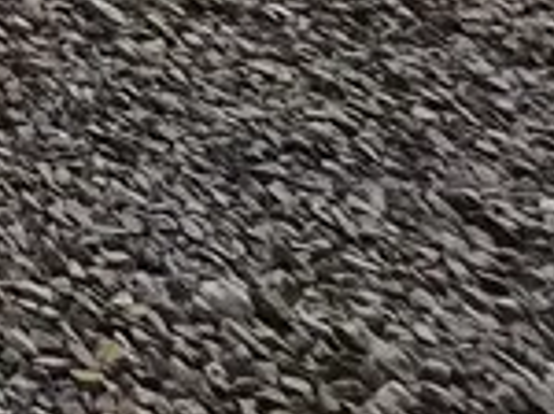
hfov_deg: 11.4
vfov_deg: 9.8
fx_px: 1422
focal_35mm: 89
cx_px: -1123
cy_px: -987
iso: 25
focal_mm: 1.7
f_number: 2.2
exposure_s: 1/2816
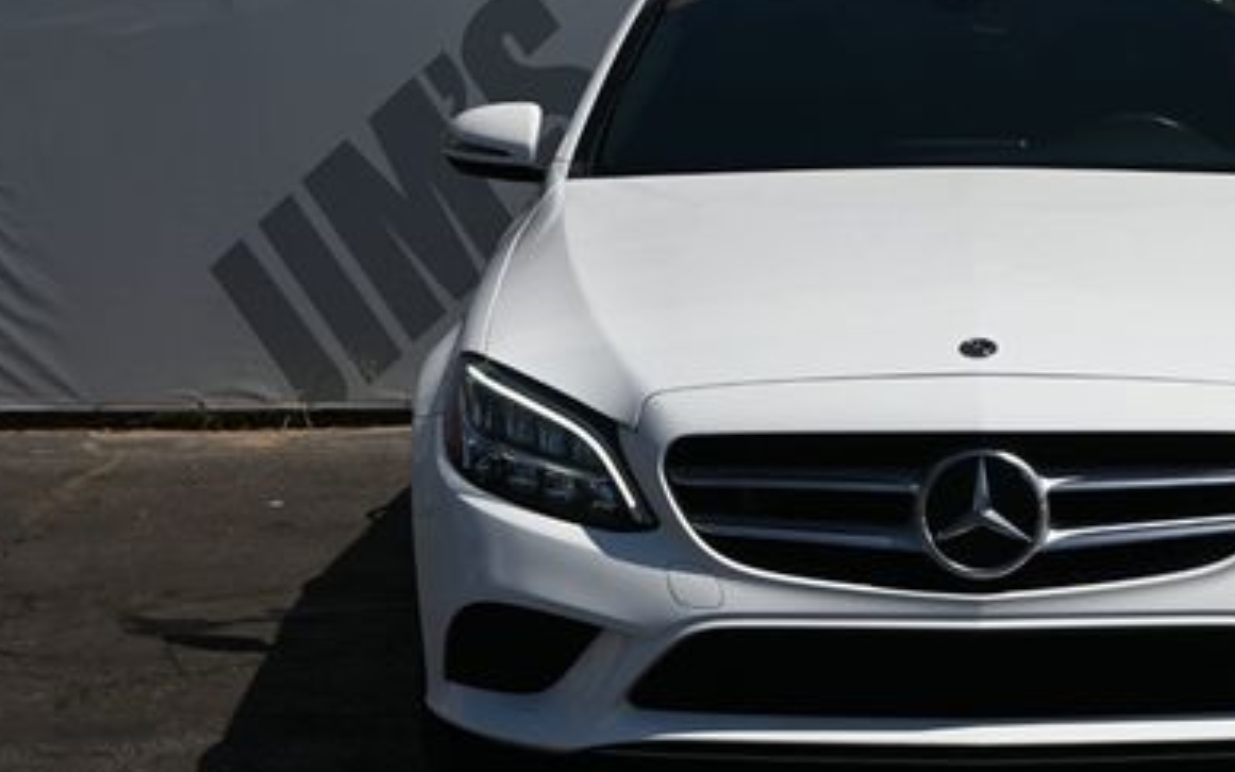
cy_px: 300
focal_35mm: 96
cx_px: 973
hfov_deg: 21.4
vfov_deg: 13.6
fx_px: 3232
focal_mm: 38
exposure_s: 1/400
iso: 100
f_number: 7.1
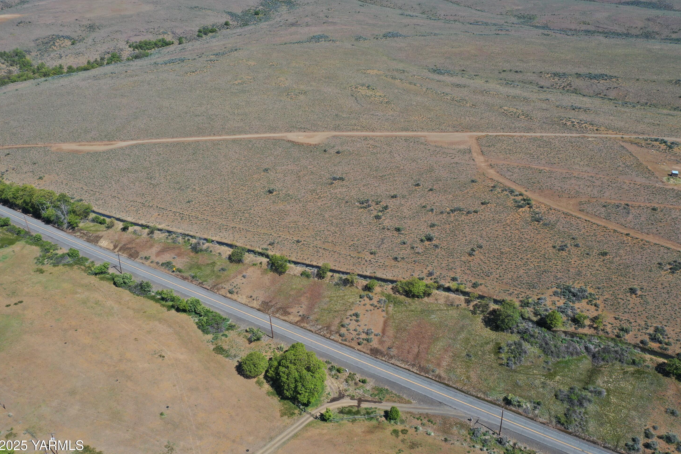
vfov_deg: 45.0
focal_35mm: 29
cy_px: 232
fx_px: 549
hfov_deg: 63.7
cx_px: 340
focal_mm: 10.26
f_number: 5.6
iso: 100
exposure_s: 1/400
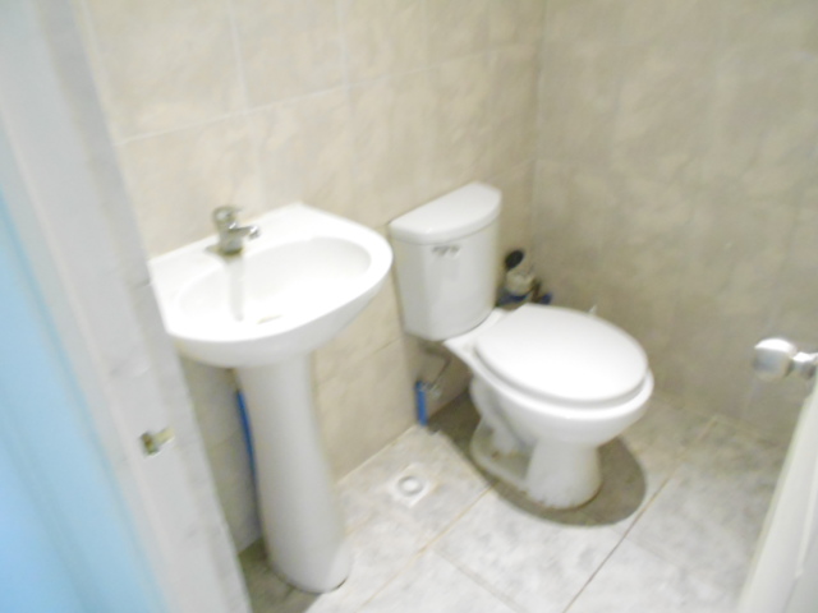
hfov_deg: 67.3
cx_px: 409
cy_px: 306
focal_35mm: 26
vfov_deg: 53.1
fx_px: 614
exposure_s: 1/20
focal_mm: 4.6
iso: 800
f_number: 3.2
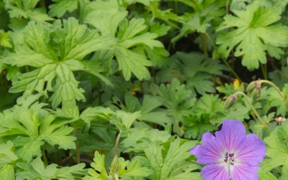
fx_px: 973
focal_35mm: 124
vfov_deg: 10.5
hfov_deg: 16.6
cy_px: 171
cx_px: 259
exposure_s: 1/80
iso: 800
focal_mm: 40
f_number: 16
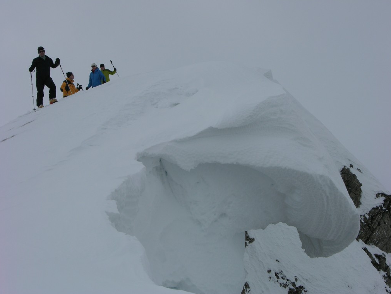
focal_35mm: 75
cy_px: 146
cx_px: 197
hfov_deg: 26.0
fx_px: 847
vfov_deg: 19.6
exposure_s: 1/661
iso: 50
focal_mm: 18.8
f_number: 7.5
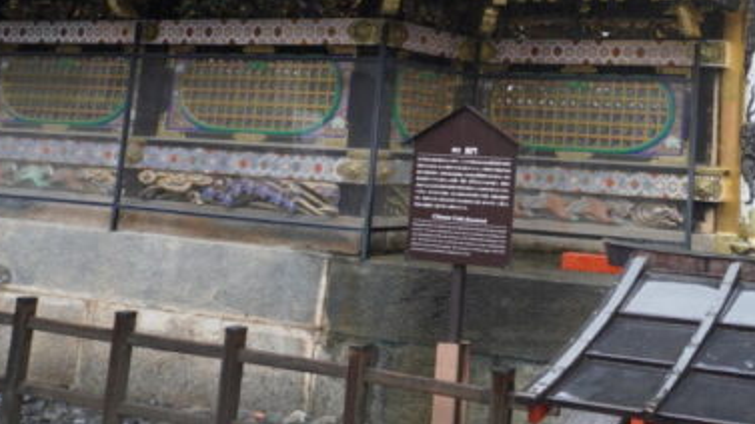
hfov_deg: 37.7
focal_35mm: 50
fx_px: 1001
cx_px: 721
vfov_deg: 23.0
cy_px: -2
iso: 400
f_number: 4
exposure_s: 1/160
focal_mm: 16
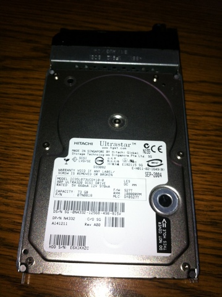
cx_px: 111
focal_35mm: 35
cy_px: 148
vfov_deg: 52.7
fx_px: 300
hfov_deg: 40.6
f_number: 2.8
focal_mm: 3.85
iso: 80
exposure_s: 1/89
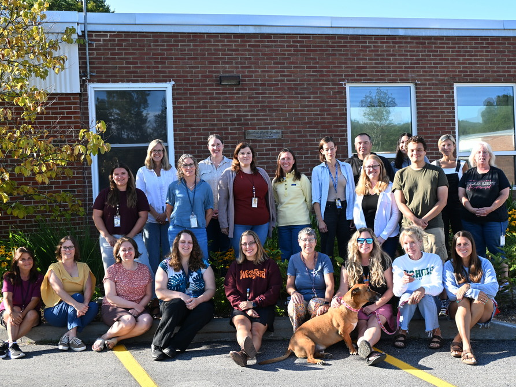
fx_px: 653
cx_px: 282
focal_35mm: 44
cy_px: 193
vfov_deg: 33.0
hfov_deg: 43.0
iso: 200
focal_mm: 26.5
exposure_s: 1/250
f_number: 5.6
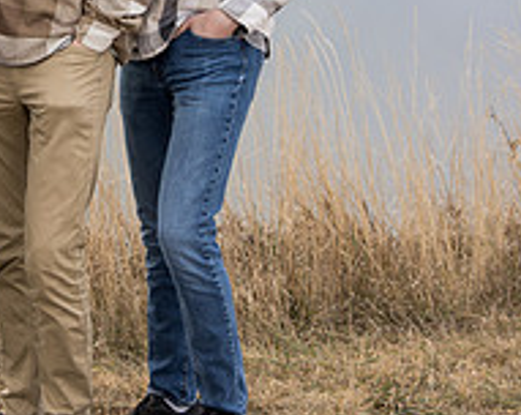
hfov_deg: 17.4
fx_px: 1539
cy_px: -34
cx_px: -251
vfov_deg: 15.0
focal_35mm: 100
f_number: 2.8
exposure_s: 1/320
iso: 200
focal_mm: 35
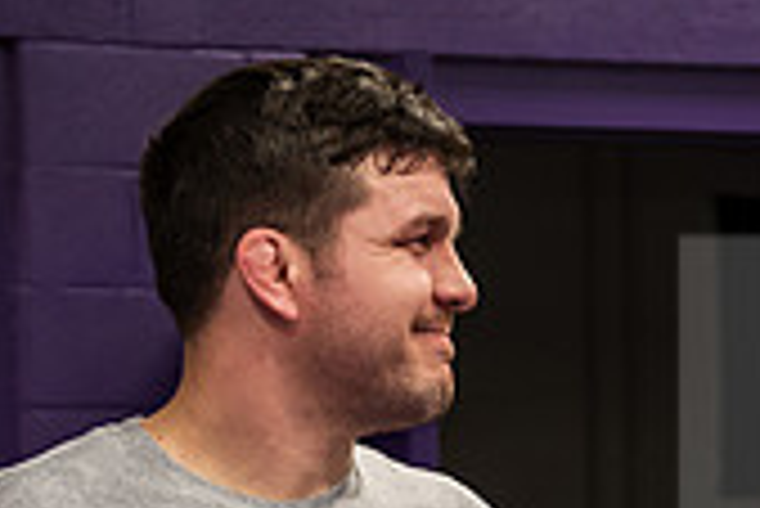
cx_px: 544
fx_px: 3486
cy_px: 780
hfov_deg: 12.4
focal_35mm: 165
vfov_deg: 8.2
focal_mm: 48
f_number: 3.2
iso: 1250
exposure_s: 1/160
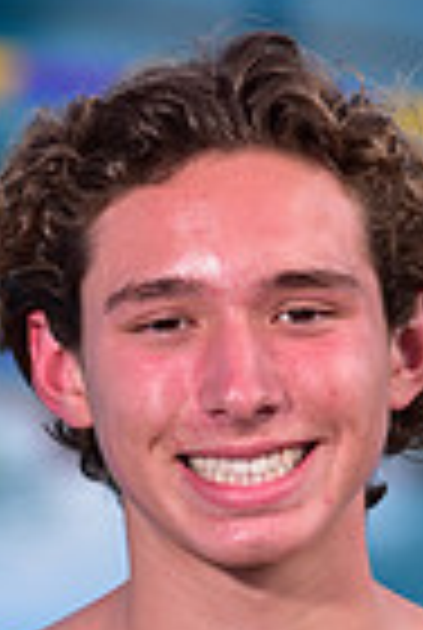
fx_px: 13416
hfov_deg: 1.8
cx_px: 250
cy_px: 981
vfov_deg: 2.7
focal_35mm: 765
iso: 80
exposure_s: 1/250
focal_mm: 185
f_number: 5.6
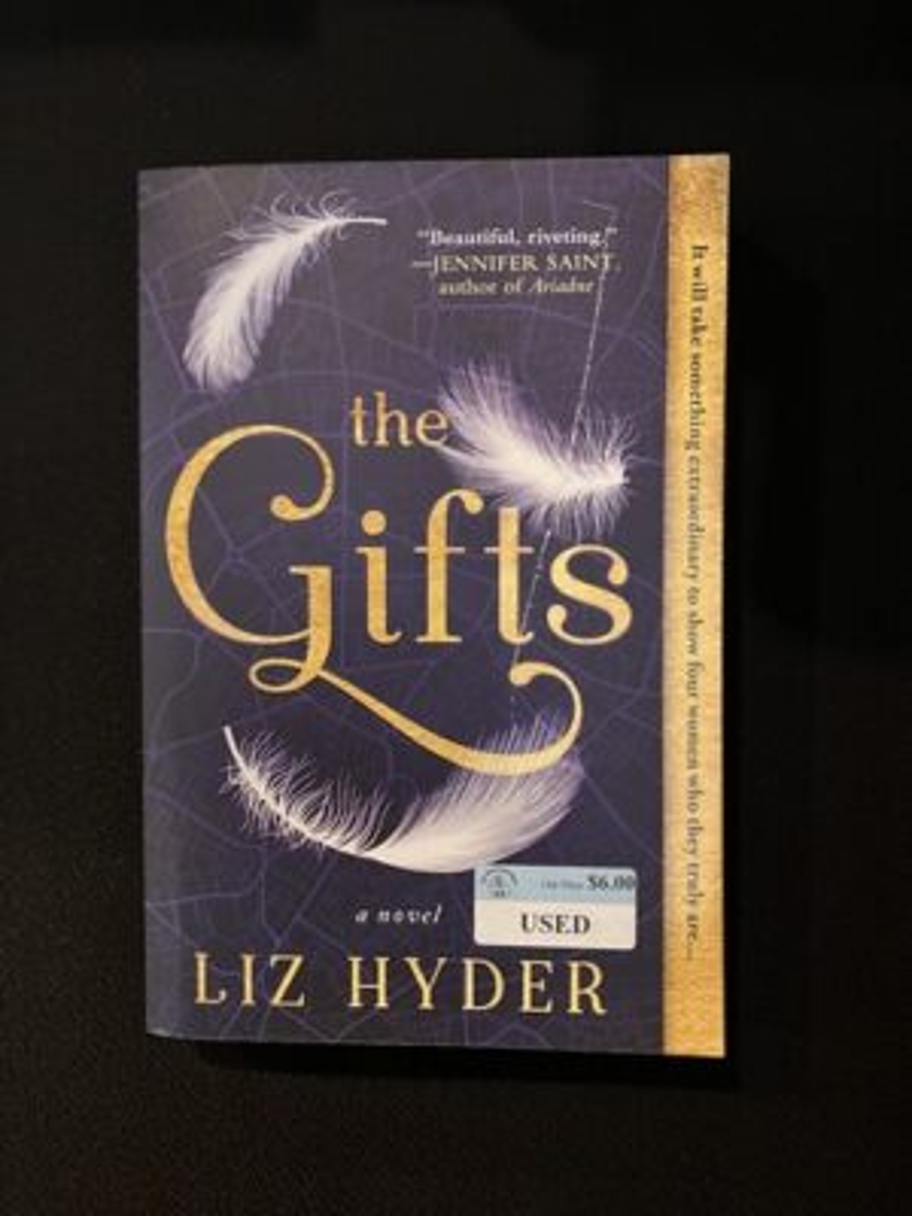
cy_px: 608
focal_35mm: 28
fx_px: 984
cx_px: 456
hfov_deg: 49.7
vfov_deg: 63.4
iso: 640
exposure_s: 1/24
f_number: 1.8
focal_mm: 3.99
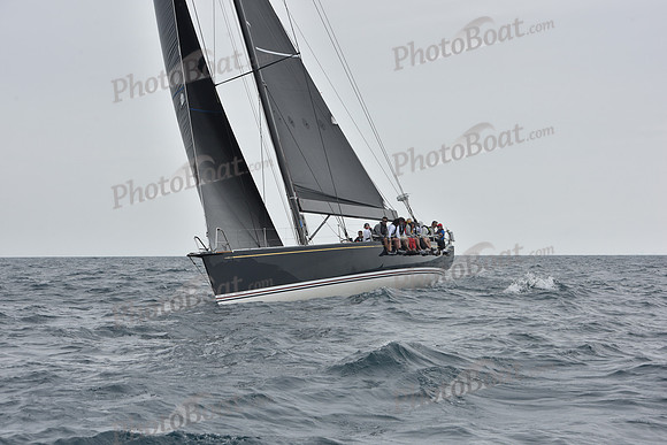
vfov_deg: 14.0
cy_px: 222
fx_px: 1816
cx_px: 334
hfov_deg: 20.8
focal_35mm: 98
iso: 250
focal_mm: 98
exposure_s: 1/800
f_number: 10
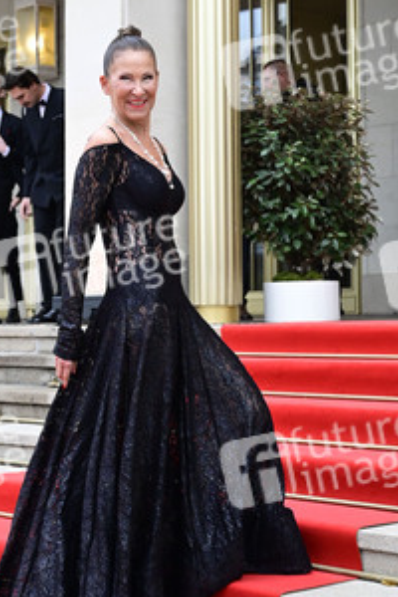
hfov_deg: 22.6
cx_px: 141
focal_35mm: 60
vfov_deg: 33.3
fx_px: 995
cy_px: 362
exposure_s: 1/200
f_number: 5.6
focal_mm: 45
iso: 3600
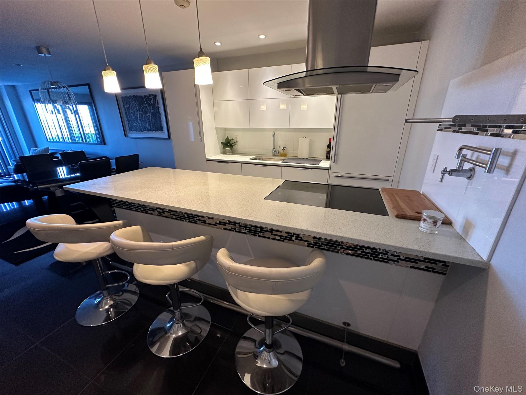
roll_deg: +0.5
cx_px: 263
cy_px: 198
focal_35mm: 14
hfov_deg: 102.1
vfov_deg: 85.7
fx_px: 213
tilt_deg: -19.3
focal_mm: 2.22
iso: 200
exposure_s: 1/60
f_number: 2.2
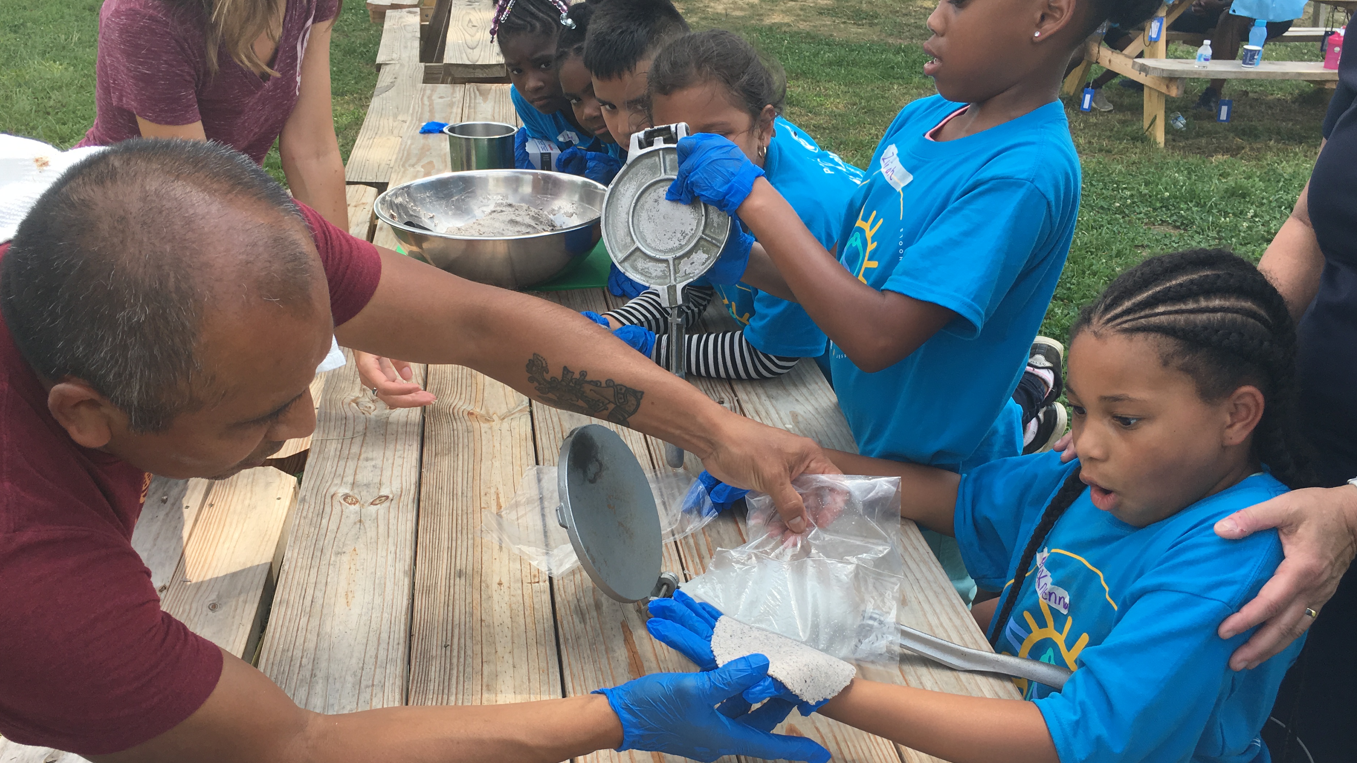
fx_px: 1223
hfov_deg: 58.0
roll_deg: -2.4
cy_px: 477
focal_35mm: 34
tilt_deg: -28.1
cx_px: 646
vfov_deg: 34.5
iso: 25
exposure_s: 1/651
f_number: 2.2
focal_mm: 4.15
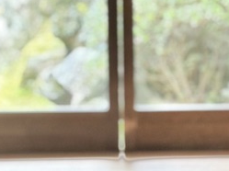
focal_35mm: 251
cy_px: 126
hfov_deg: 7.8
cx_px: 249
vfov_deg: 5.9
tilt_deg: -9.3
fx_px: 1658
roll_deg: -0.1
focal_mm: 6.86
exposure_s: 1/120
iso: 125
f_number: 1.78
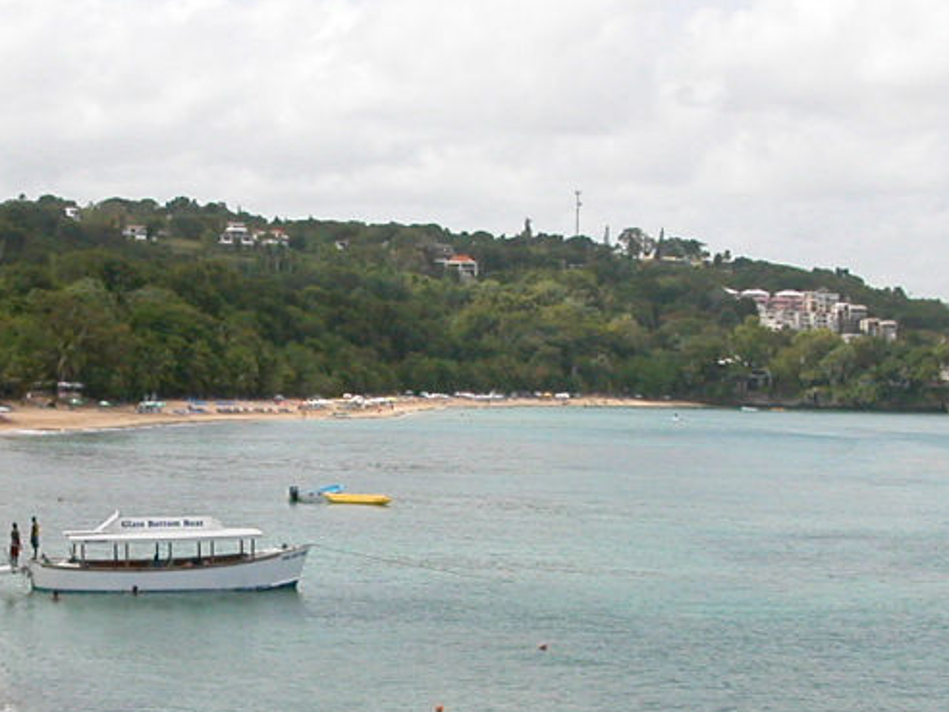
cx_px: 474
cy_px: 536
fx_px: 2111
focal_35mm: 77
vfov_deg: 19.0
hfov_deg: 25.3
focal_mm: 5.6
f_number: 2.7
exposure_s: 1/1418
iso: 100
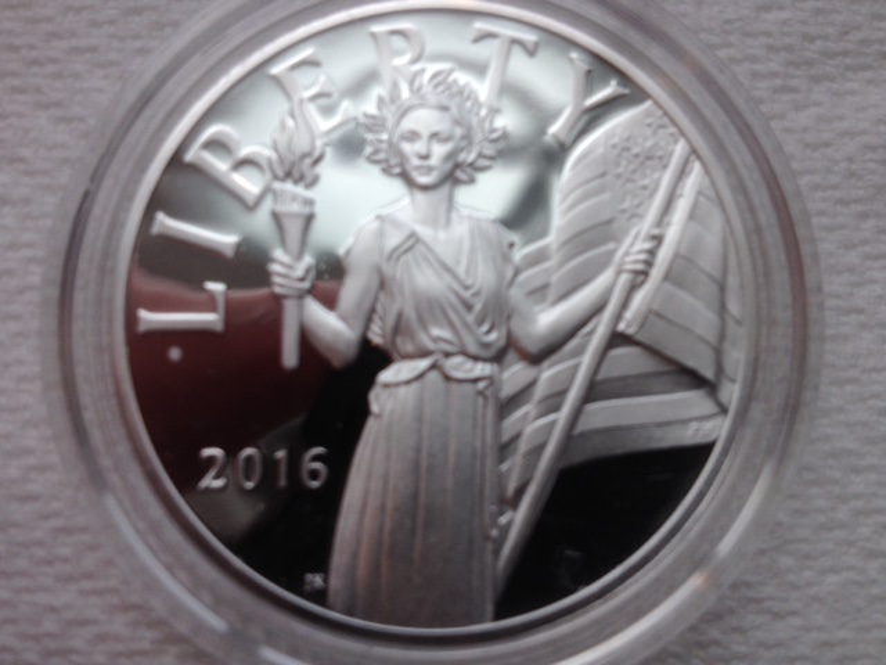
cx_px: 443
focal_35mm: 35
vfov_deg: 40.7
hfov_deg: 52.6
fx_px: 896
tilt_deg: -82.5
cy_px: 332
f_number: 2.4
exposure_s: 1/259
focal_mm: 4.28
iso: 50
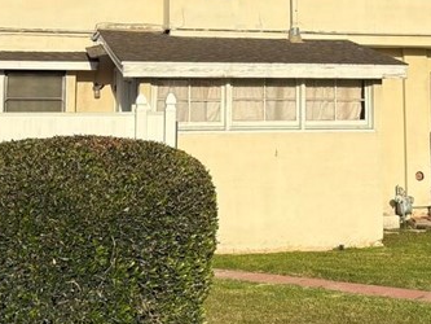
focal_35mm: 80
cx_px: 333
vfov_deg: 18.1
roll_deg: -0.6
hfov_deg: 24.1
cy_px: 29
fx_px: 996
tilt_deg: +6.3
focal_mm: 5.96
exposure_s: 1/5618
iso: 50
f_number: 1.6
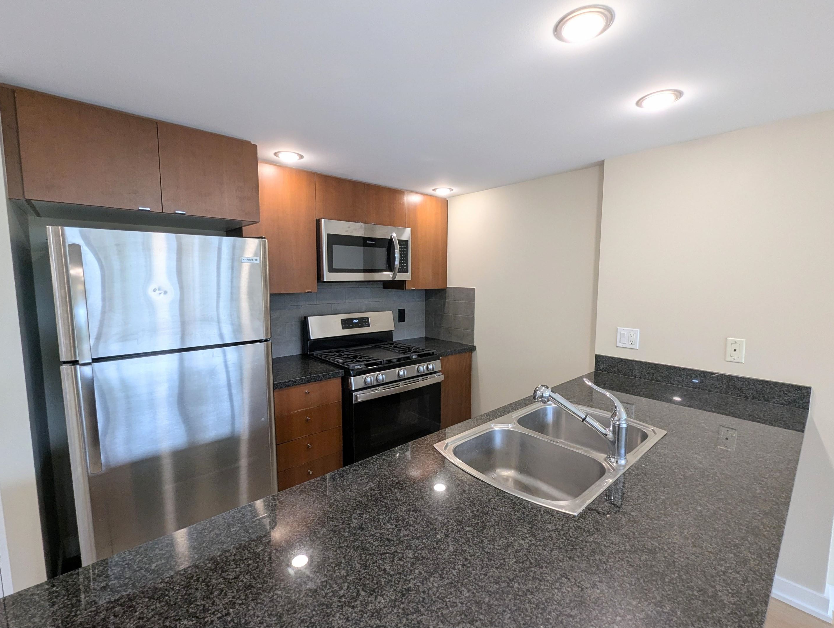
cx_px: 419
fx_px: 338
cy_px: 313
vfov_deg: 85.8
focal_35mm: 14
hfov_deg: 102.0
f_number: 2.2
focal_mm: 1.95
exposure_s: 1/60
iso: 66
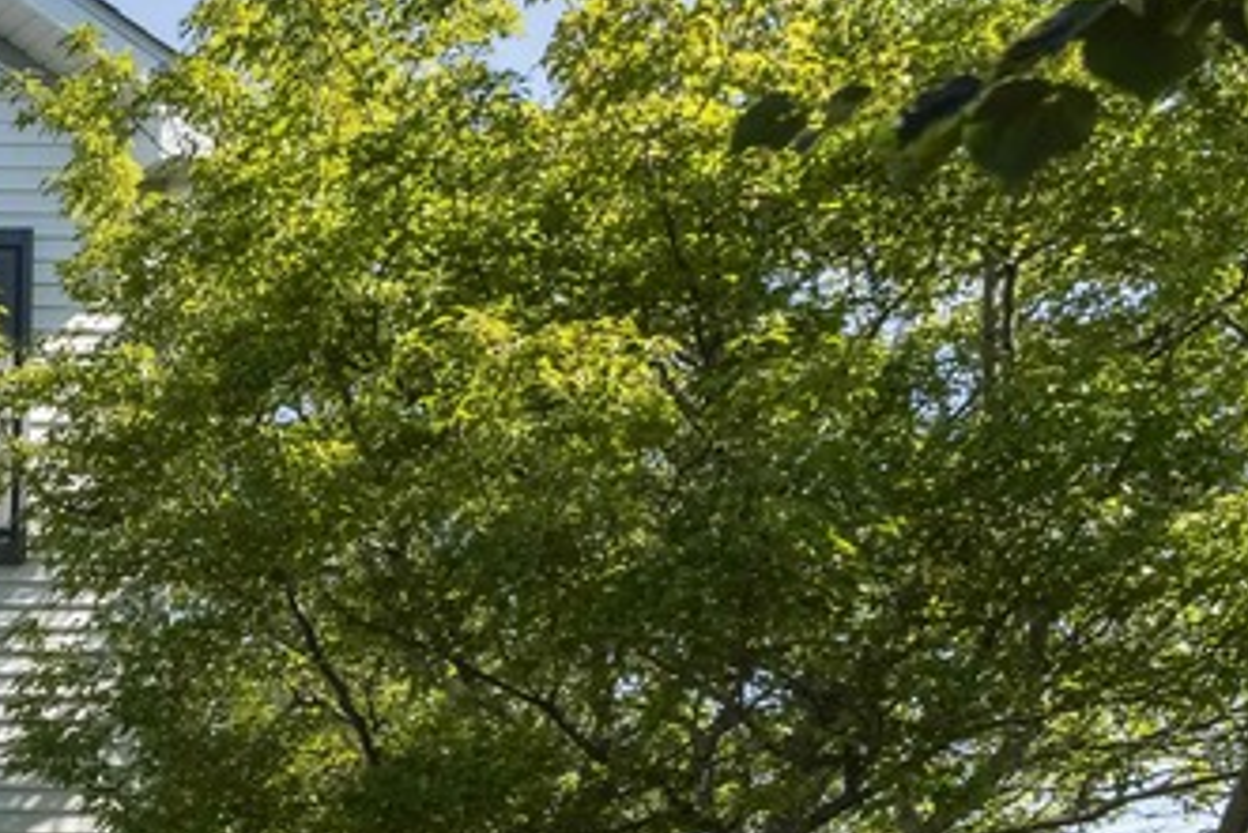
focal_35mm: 83
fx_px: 2878
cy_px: 1052
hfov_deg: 15.1
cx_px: -1712
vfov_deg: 15.7
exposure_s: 1/1250
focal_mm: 17
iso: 200
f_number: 16
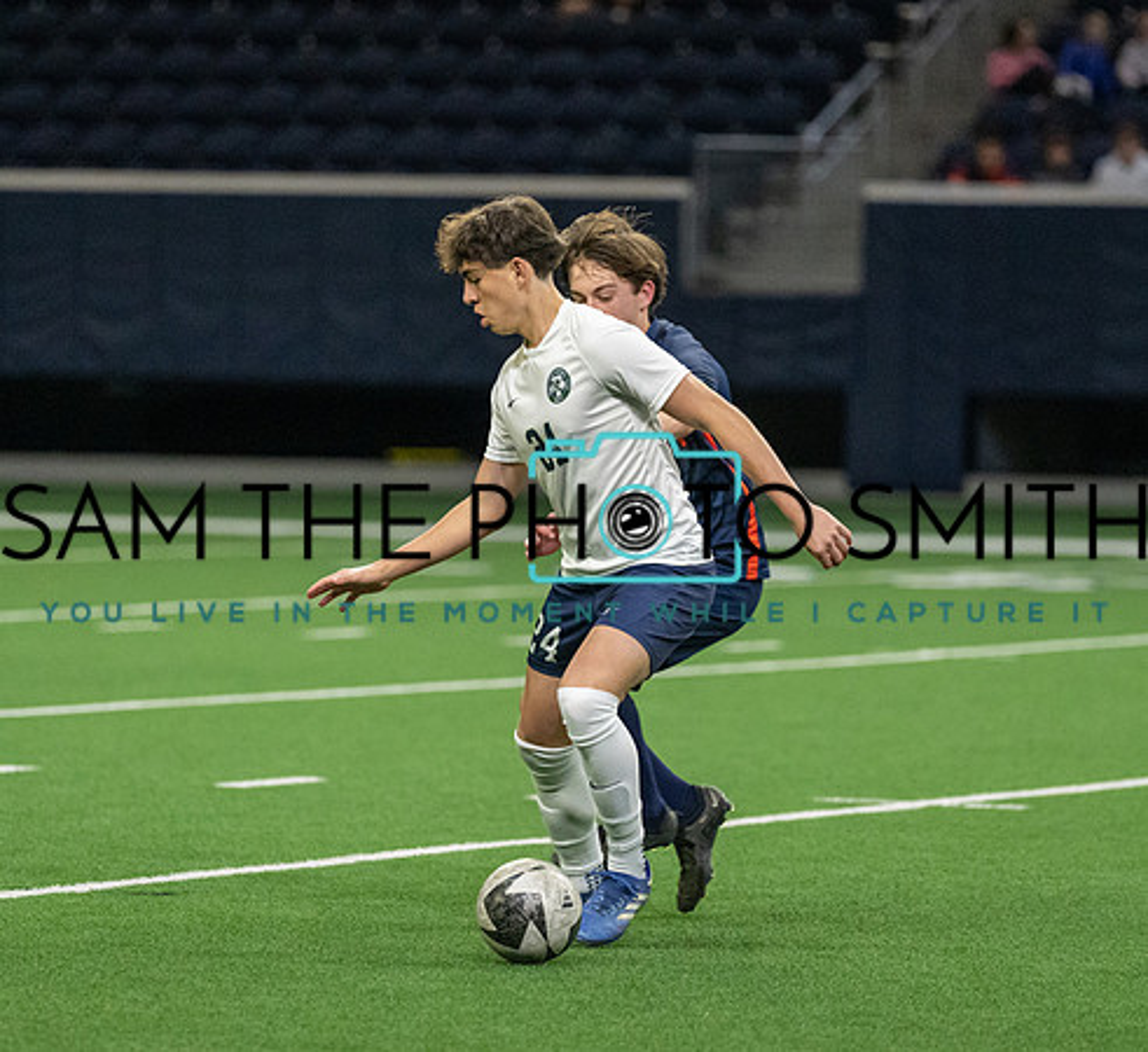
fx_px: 10403
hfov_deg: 6.3
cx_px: 513
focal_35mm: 289
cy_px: 522
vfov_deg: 5.8
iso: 5000
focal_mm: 171
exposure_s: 1/1250
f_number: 2.8
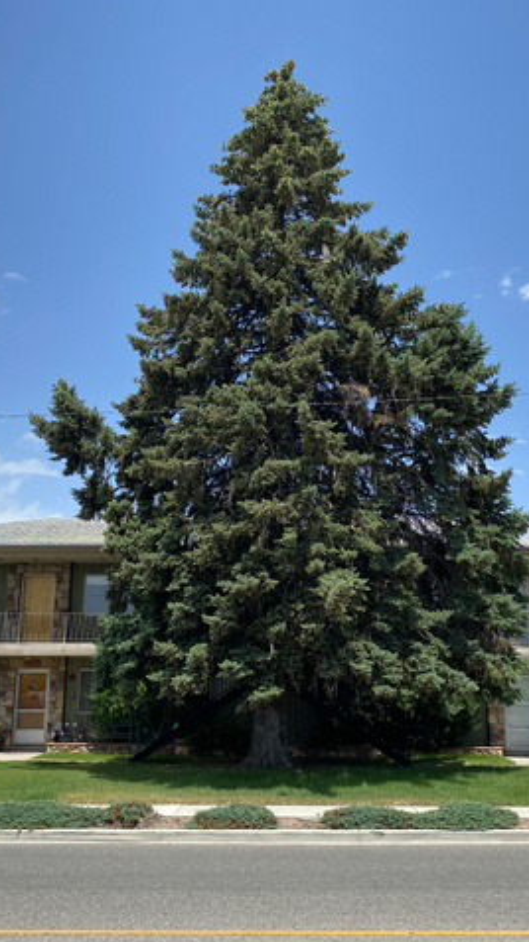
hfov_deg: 31.2
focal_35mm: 38
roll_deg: -0.7
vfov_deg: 52.8
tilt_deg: +12.9
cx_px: 261
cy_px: 470
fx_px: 948
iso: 32
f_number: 1.8
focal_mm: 4.25
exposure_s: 1/3040
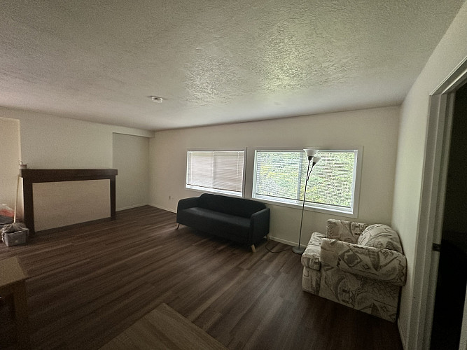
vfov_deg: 85.7
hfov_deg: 102.1
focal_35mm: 14
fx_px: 189
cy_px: 175
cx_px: 234
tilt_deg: -2.7
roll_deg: -2.2
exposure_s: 1/60
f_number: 2.2
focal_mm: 2.22
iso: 400
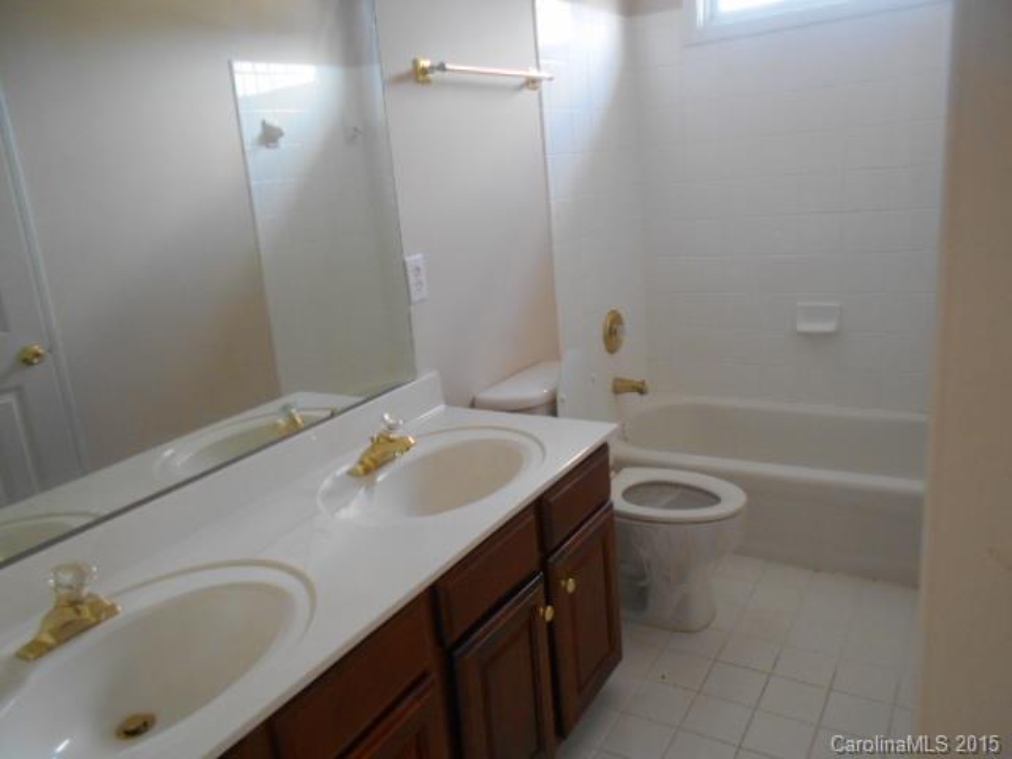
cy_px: 380
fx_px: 760
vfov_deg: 53.1
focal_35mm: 26
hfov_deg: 67.3
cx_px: 506
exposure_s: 1/30
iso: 320
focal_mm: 4.6
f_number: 3.2
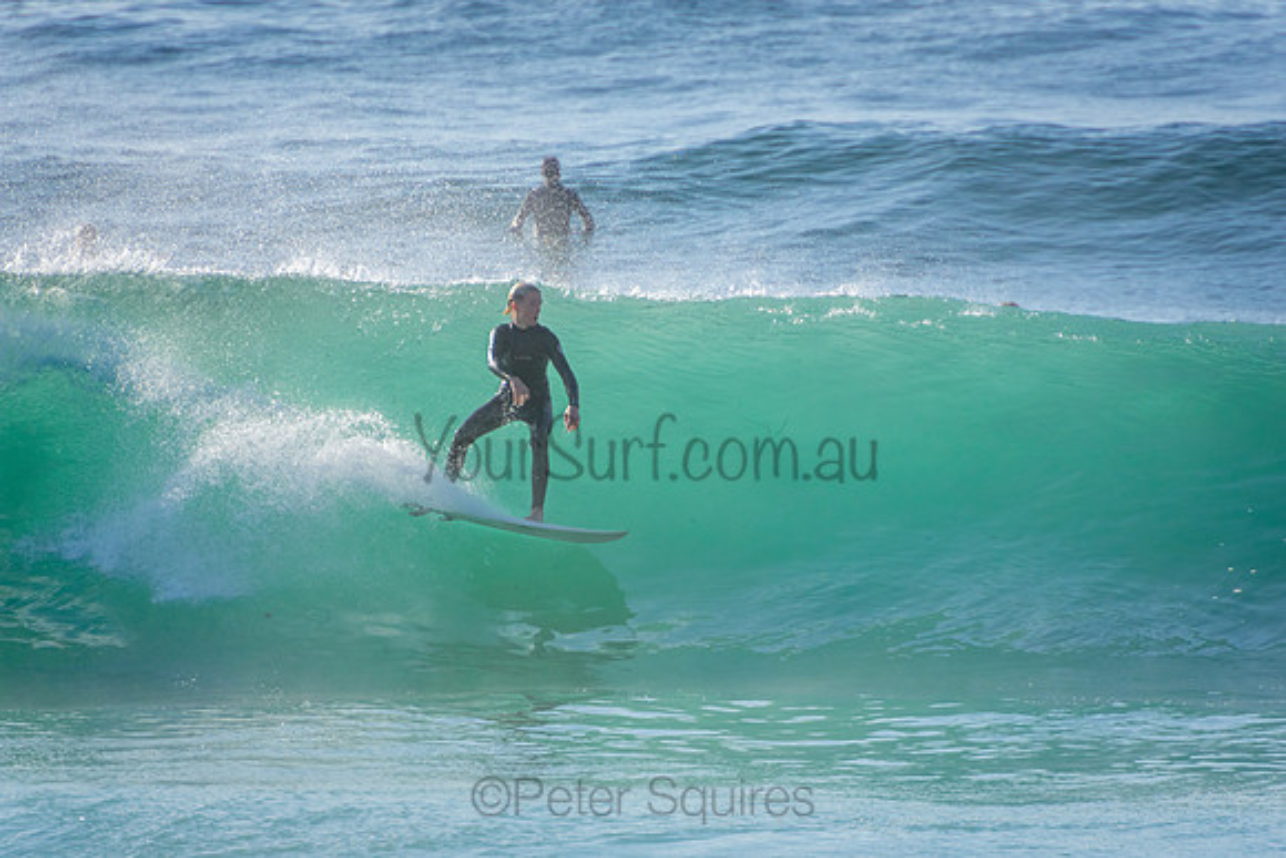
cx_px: 643
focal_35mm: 600
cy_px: 429
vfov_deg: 2.3
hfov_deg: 3.4
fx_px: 21437
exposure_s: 1/2000
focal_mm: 400
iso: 250
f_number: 5.6
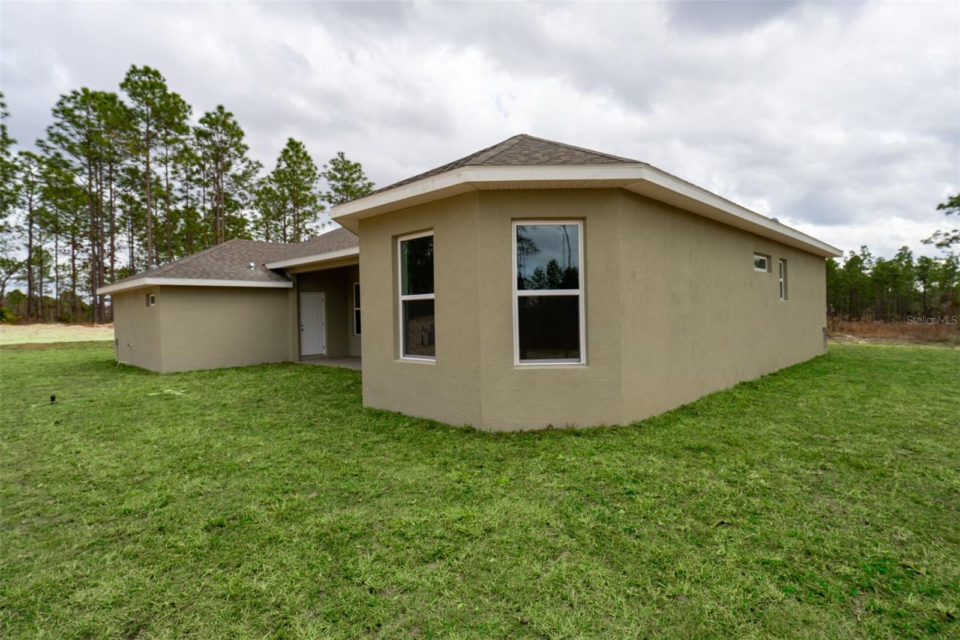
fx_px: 507
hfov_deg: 86.9
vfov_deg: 64.5
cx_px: 480
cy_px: 320
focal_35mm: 19
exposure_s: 1/250
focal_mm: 19
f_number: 8
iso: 64
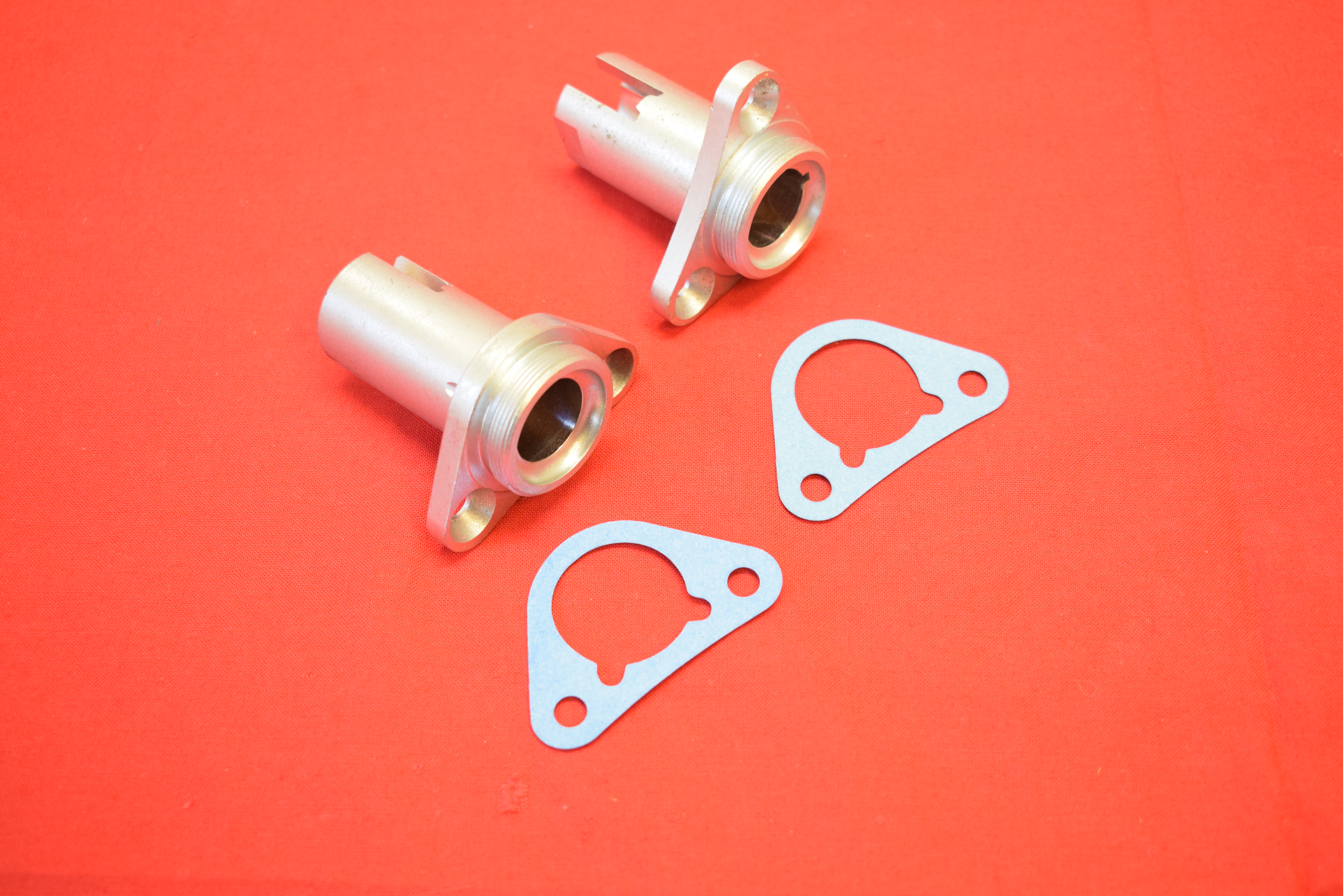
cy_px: 448
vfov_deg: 29.9
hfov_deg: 43.6
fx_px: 1679
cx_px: 672
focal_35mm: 45
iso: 1250
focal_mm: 30
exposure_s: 1/60
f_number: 5
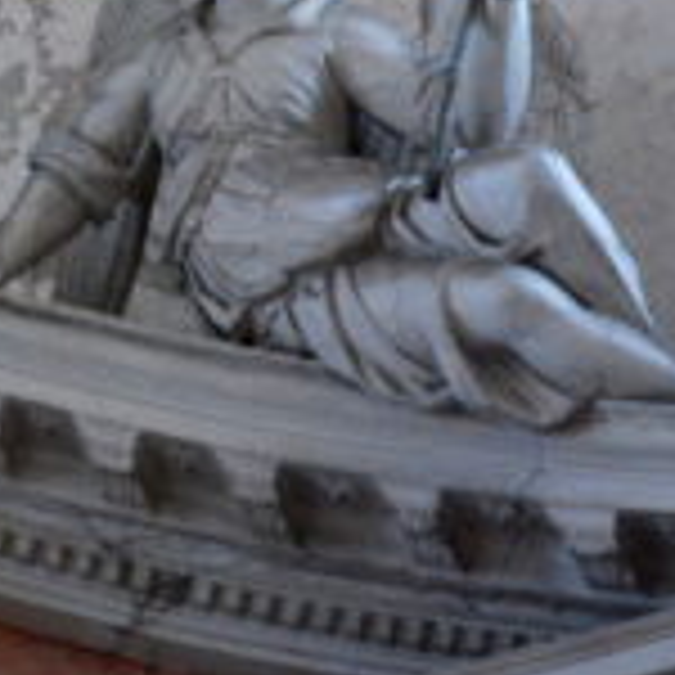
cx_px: -315
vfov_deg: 7.5
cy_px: 38
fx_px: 5149
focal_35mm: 233
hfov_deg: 7.4
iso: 1000
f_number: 4.5
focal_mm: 55
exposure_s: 1/40
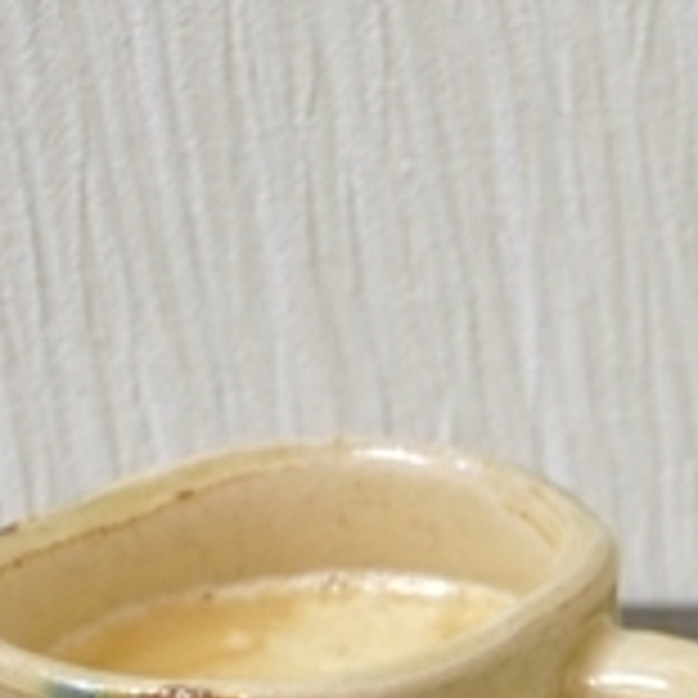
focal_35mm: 236
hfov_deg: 6.9
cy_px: 1610
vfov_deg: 7.0
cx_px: 1801
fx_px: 5384
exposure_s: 1/15
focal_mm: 24
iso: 560
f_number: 4
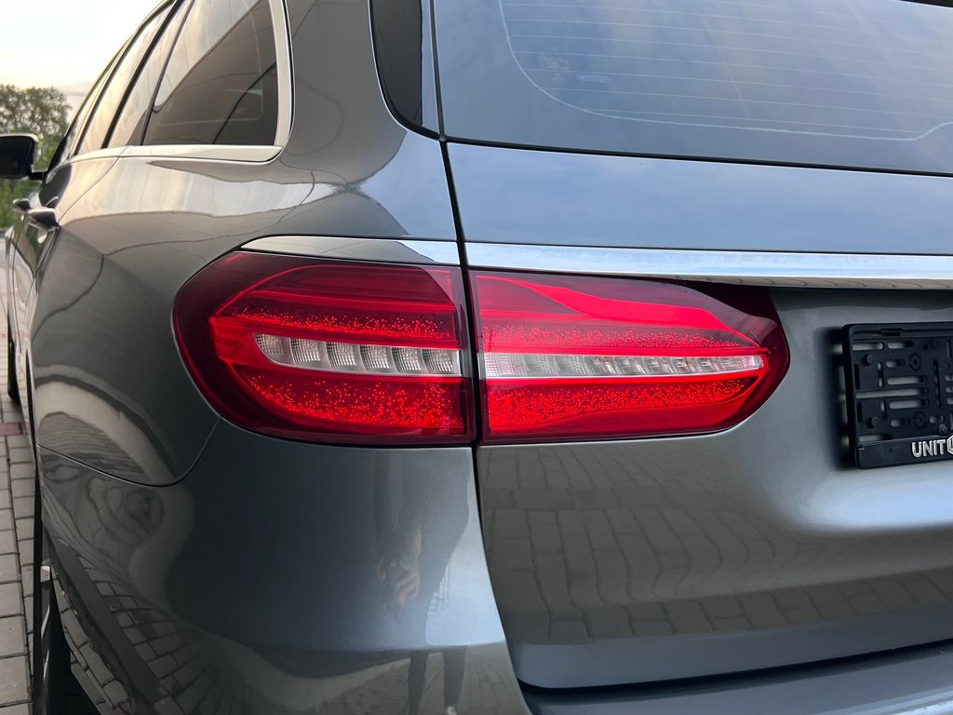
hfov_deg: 67.3
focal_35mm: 26
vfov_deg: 53.1
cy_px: 358
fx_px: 716
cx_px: 476
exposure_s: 1/121
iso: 100
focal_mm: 5.7
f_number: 1.5
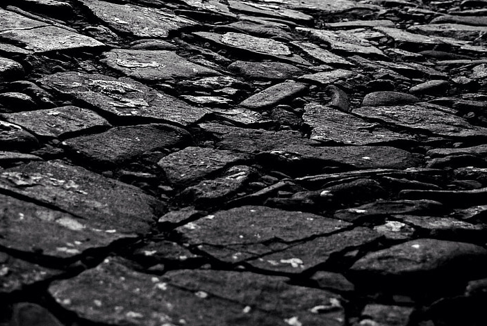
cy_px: -14
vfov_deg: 15.1
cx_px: 148
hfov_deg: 22.7
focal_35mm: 89
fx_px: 1205
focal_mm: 26
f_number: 5
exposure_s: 1/100
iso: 200
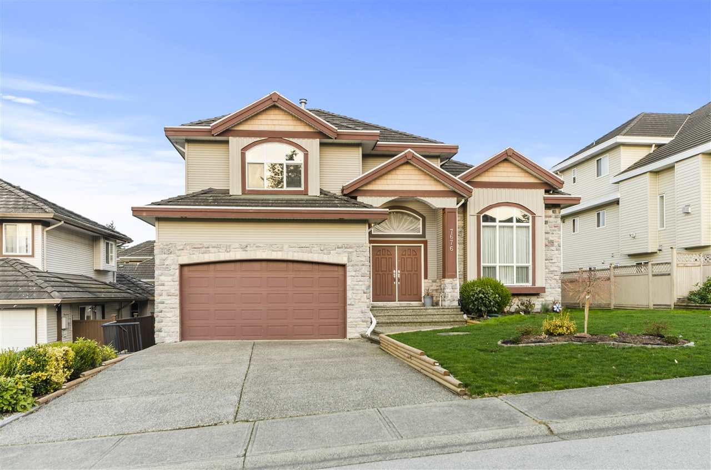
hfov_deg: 67.5
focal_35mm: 27
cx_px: 356
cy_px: 235
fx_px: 532
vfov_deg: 47.7
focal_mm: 18
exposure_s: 1/8
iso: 200
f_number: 8
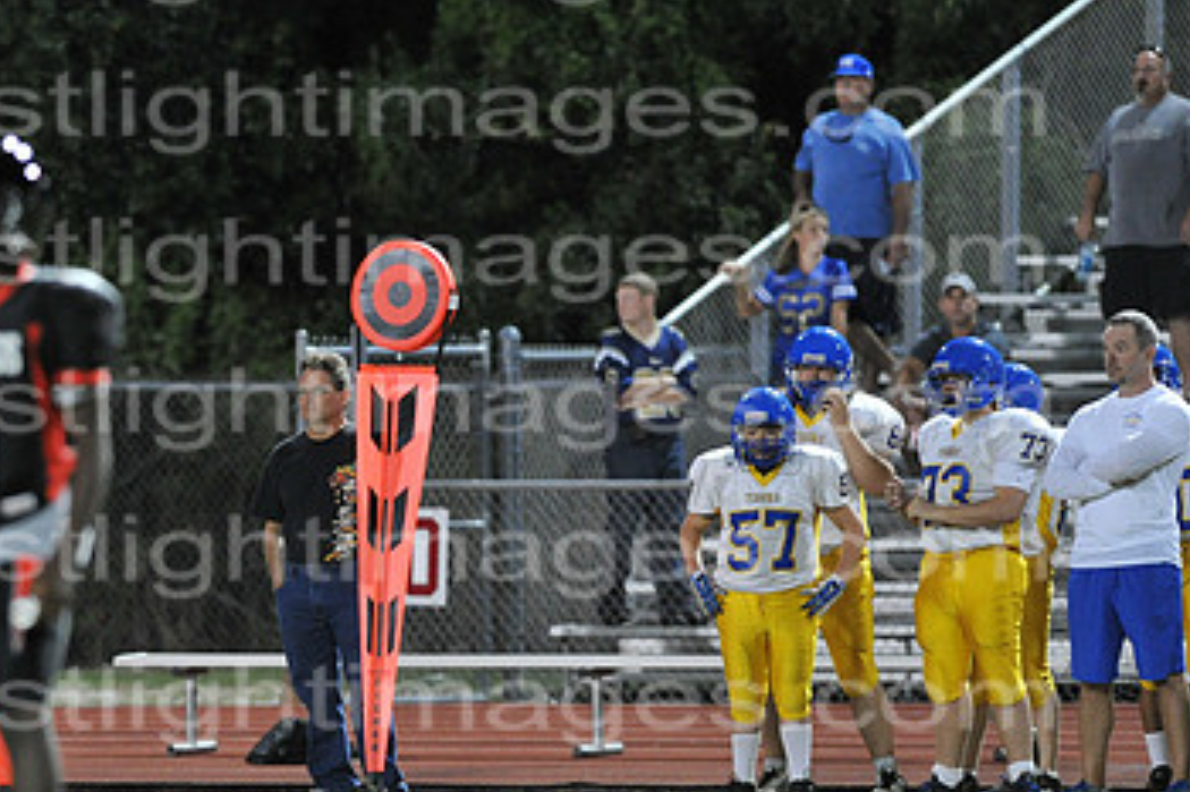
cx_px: 289
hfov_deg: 4.1
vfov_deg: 2.8
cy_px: 483
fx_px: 16420
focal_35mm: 497
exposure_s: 1/200
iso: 5000
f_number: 4
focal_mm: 300
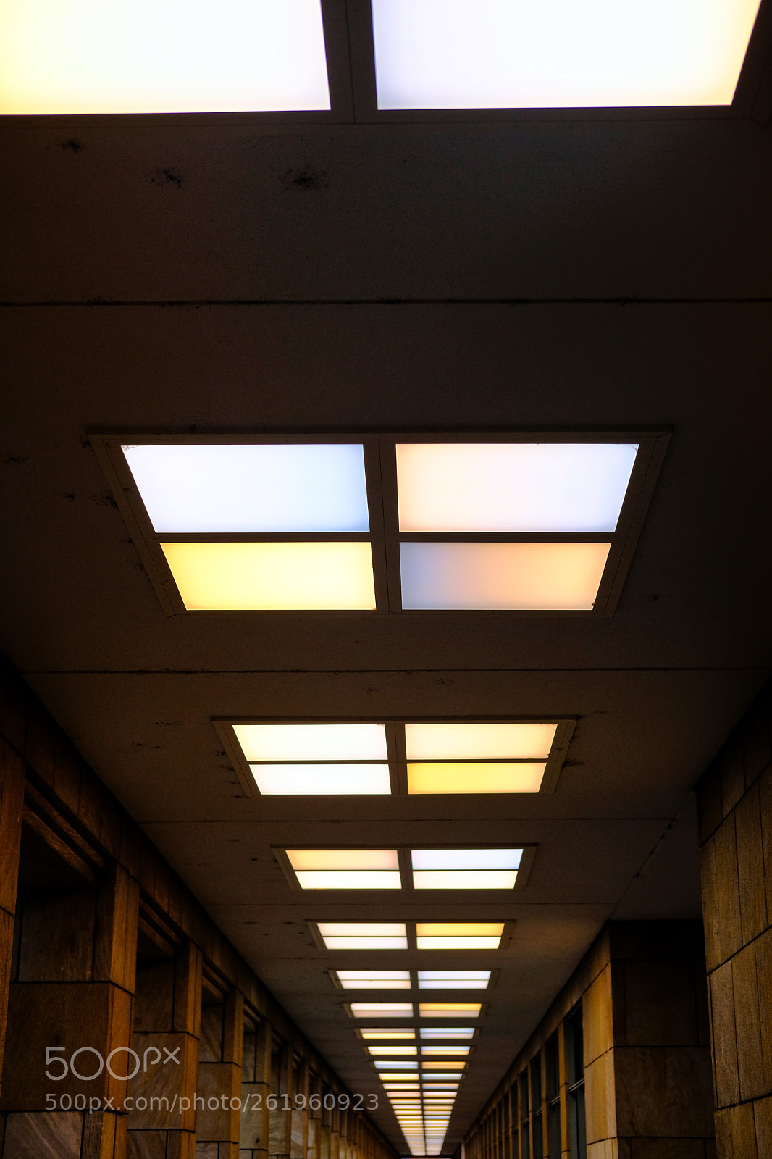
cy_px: 580
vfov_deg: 37.5
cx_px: 386
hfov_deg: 25.5
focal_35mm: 53
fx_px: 1705
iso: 400
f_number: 4
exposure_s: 1/480
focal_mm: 35
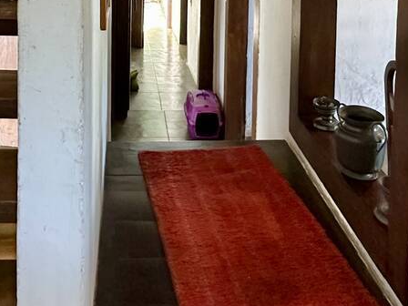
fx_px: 530
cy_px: -83
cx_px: 143
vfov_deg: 27.4
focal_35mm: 45
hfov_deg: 41.6
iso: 400
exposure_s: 1/60
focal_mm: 2.22
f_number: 2.2
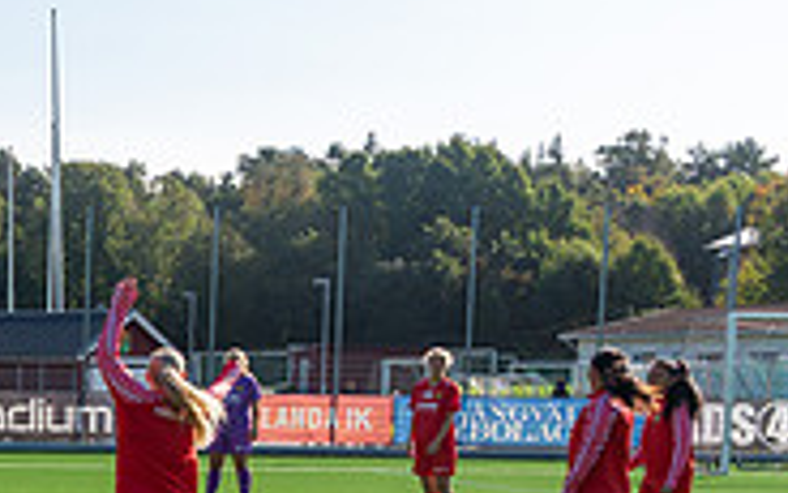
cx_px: -441
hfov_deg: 21.3
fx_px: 1697
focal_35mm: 79
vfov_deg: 16.2
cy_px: 487
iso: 450
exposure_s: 1/1000
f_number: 7.1
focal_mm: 24
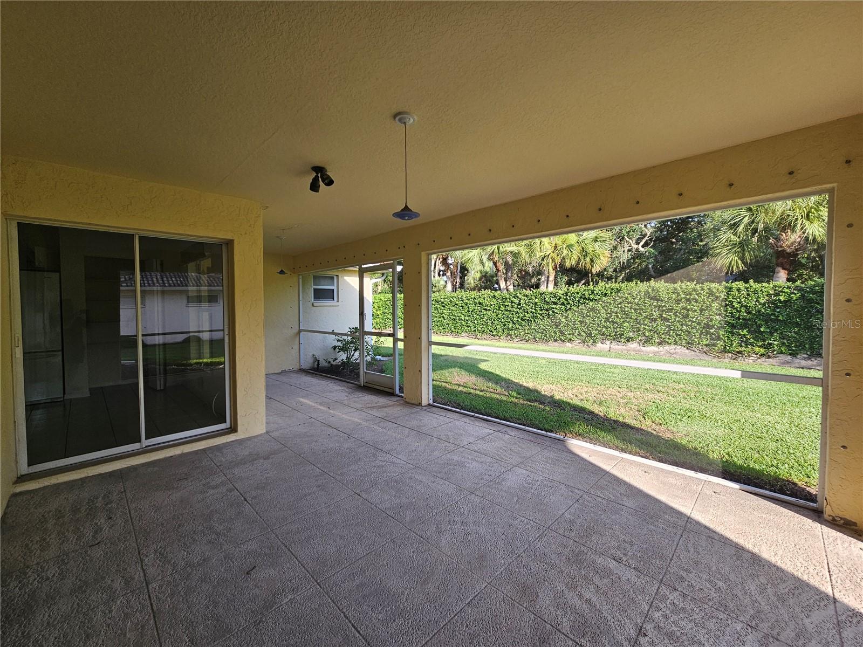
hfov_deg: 106.2
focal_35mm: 13
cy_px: 324
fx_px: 324
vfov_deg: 89.9
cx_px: 432
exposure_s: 1/179
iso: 50
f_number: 2.2
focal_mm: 2.2
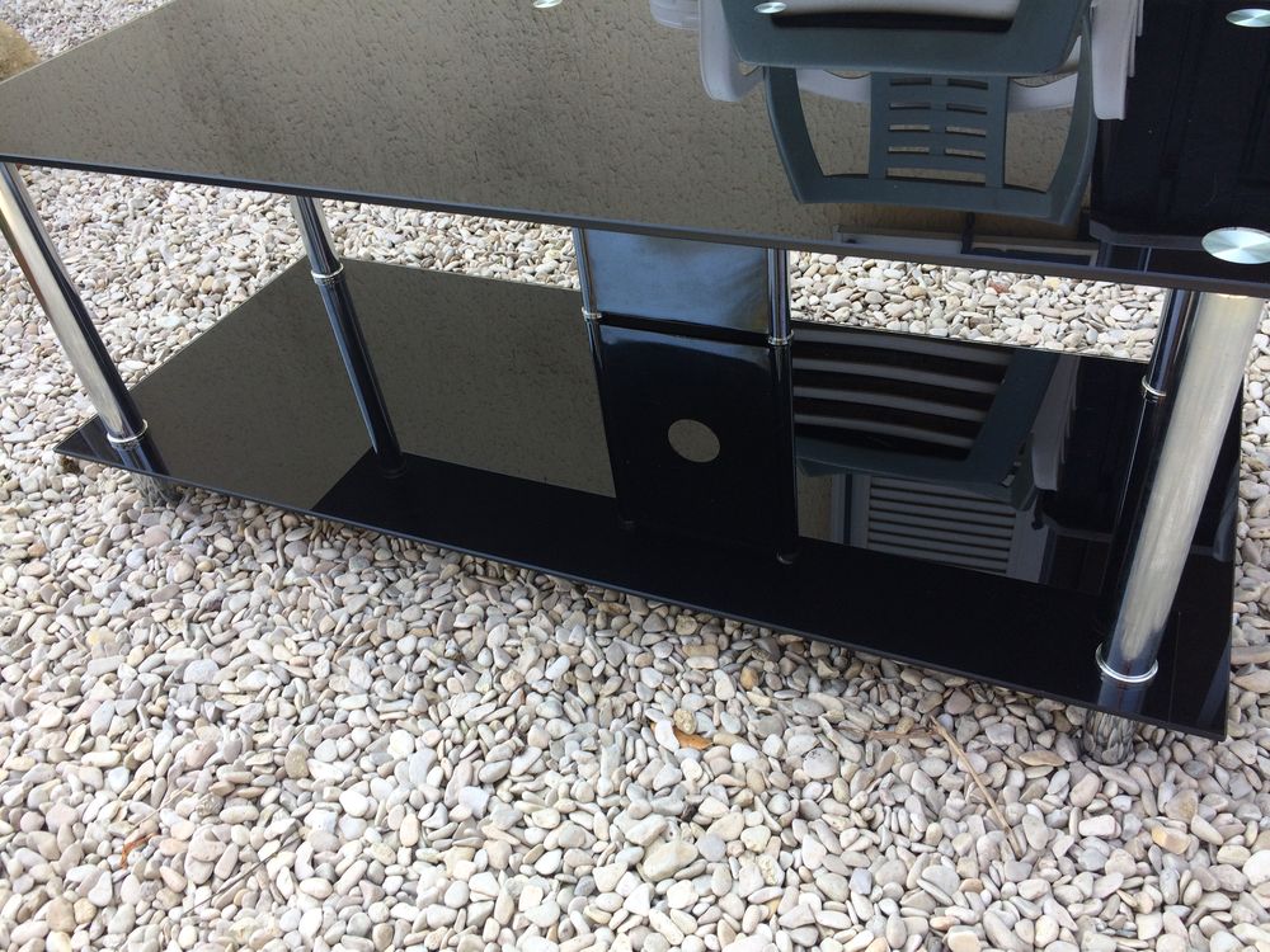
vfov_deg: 48.2
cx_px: 635
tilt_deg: -38.6
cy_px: 476
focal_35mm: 29
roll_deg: +9.8
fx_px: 1064
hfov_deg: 61.7
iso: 32
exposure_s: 1/256
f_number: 2.2
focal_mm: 4.15
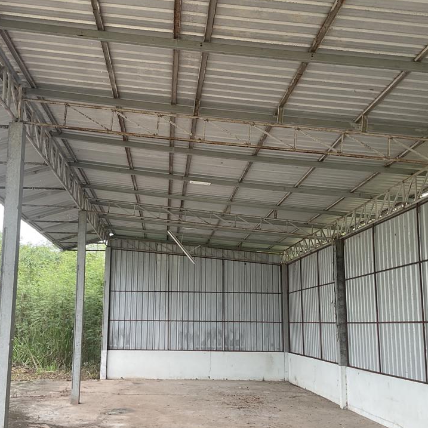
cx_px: 182
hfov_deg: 40.8
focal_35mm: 41
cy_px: 232
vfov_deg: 40.9
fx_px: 574
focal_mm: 3
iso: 16
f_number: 1.8
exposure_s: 1/138
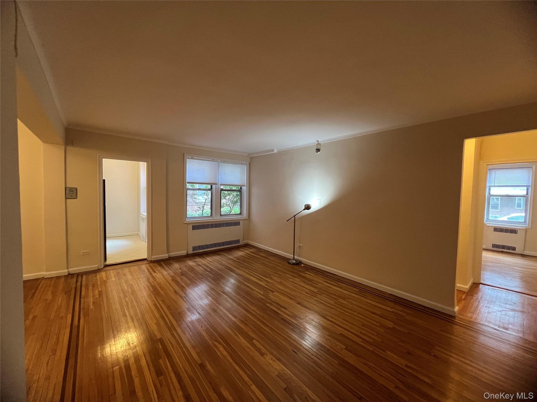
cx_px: 268
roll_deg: -1.0
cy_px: 201
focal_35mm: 13
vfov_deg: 89.9
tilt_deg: -1.2
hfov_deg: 106.2
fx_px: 202
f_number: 1.8
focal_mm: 1.57
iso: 250
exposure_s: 1/60
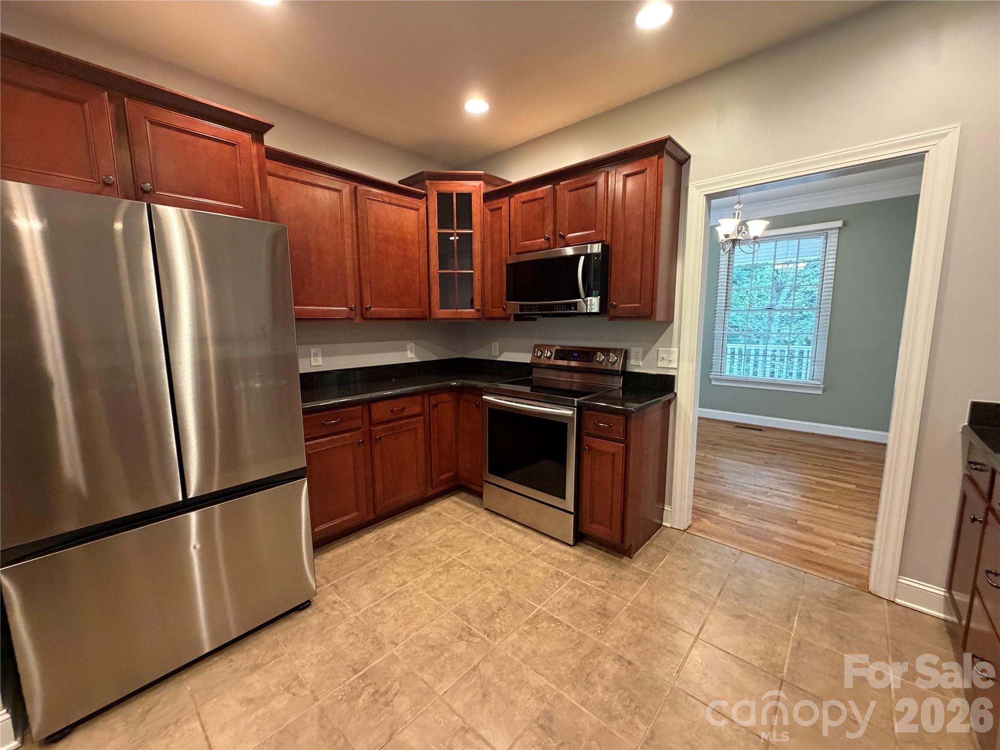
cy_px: 375
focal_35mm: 14
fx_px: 404
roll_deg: -0.1
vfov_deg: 85.7
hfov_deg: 102.1
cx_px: 500
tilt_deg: -8.4
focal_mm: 2.22
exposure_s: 1/60
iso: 640
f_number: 2.2
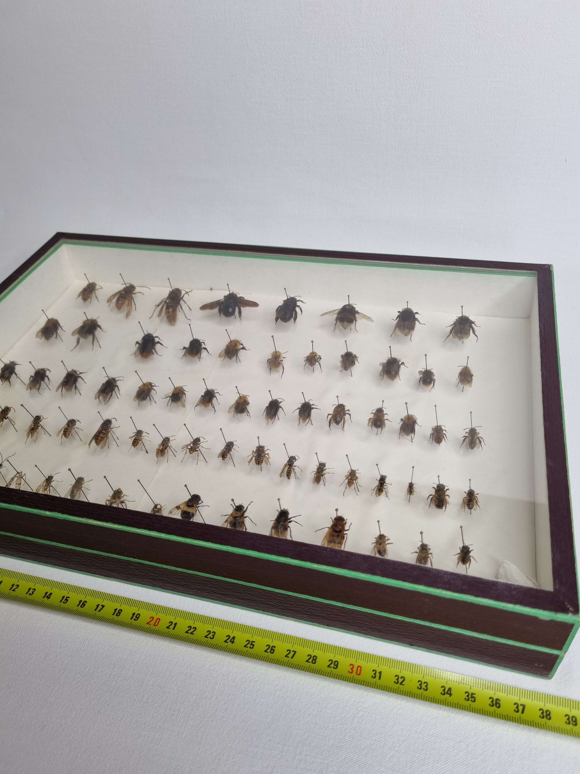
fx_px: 581
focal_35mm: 26
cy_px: 387
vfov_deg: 67.3
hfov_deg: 53.1
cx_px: 290
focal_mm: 5.4
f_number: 1.8
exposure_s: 1/151
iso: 50
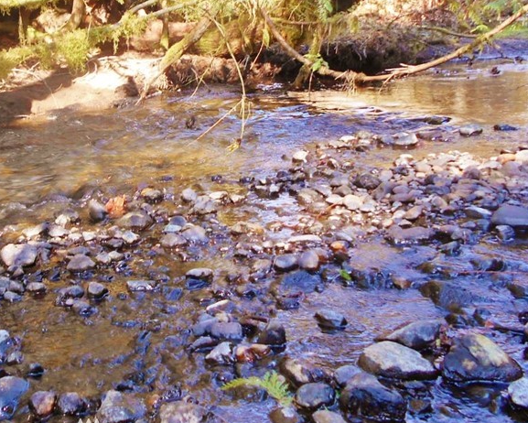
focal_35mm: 45
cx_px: 124
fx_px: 703
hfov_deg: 39.9
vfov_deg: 32.9
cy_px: 113
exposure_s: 1/40
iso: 80
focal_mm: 4.6
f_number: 3.2
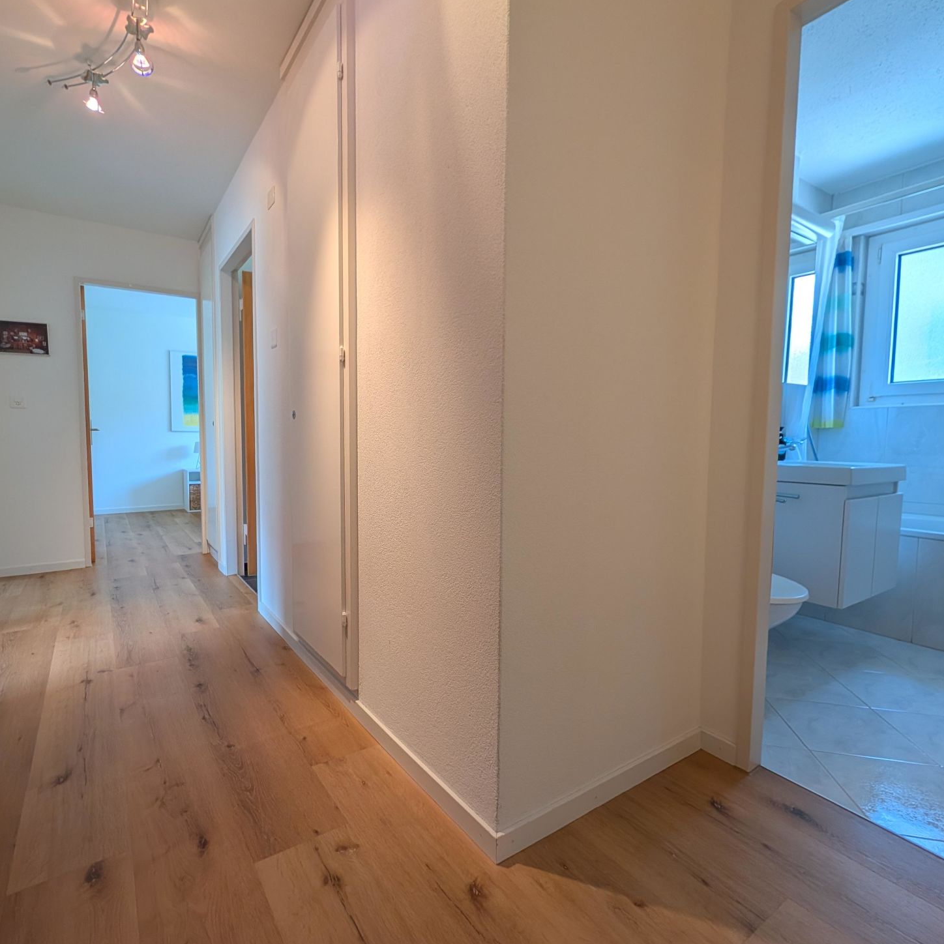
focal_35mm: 15
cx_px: 417
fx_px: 463
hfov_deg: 90.7
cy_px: 474
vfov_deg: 91.1
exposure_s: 1/100
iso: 83
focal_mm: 2.02
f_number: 1.7
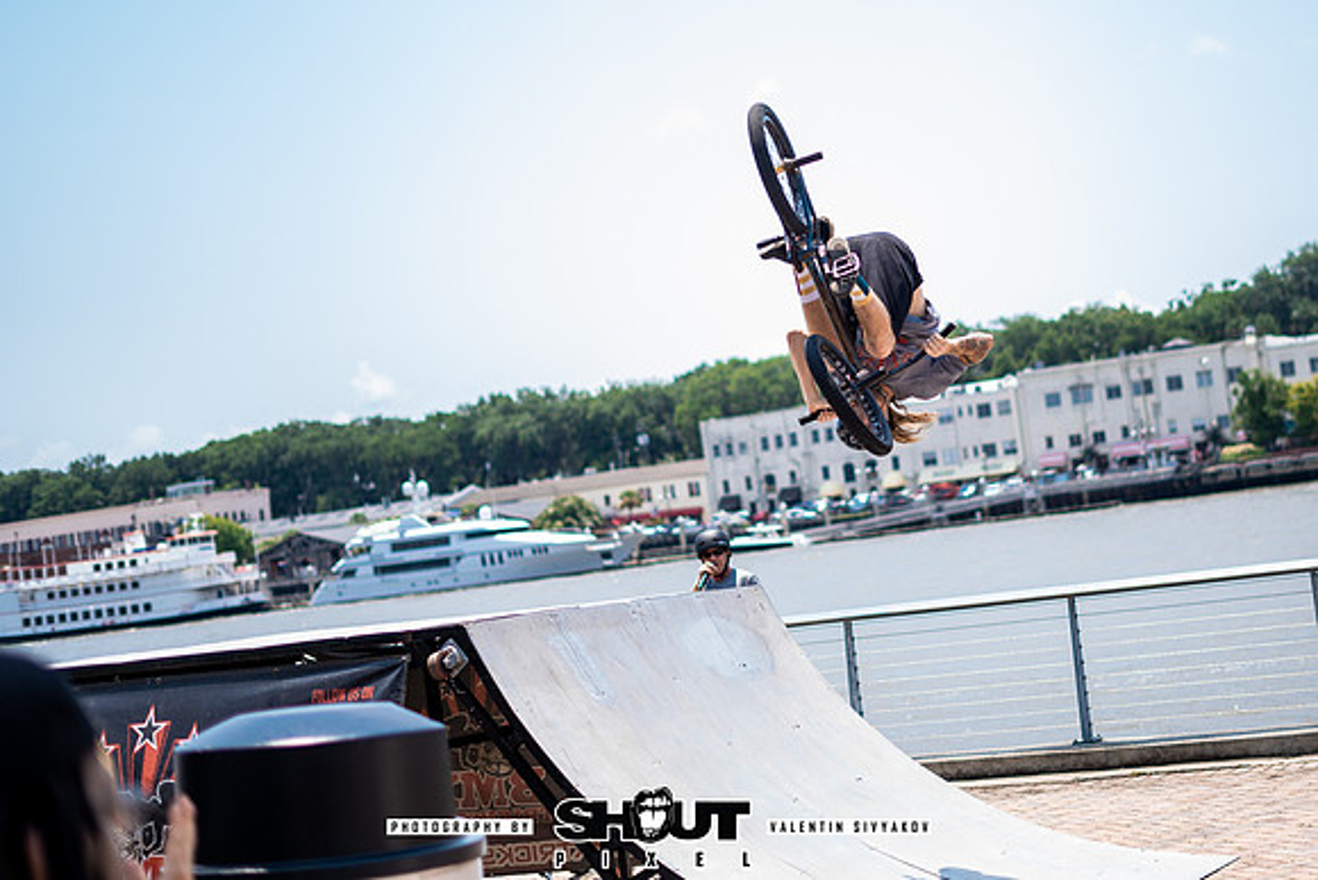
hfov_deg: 31.1
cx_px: 848
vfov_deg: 21.1
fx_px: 2355
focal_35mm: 64
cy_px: 314
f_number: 1.8
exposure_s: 1/2000
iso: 64
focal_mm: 50
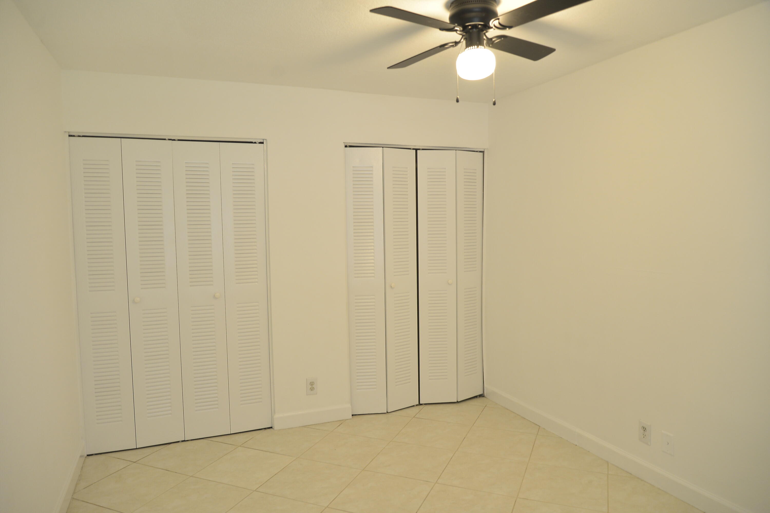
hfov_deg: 73.7
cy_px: 256
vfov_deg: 53.1
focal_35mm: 24
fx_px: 513
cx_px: 385
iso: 1000
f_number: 4
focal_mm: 24
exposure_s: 1/40
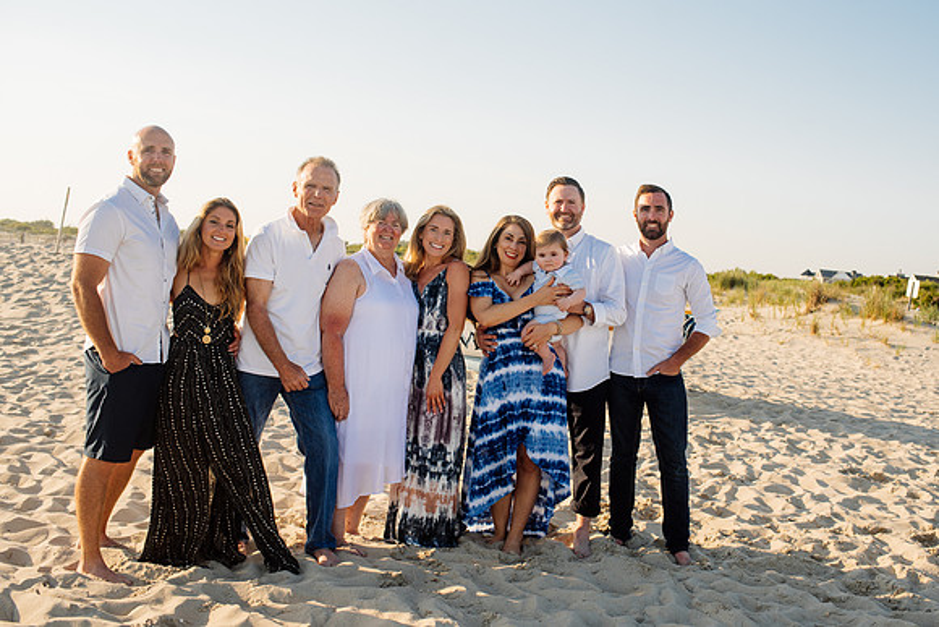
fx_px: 1034
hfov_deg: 48.7
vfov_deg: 33.7
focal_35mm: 40
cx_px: 522
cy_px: 314
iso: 160
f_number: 4
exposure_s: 1/800
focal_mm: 35
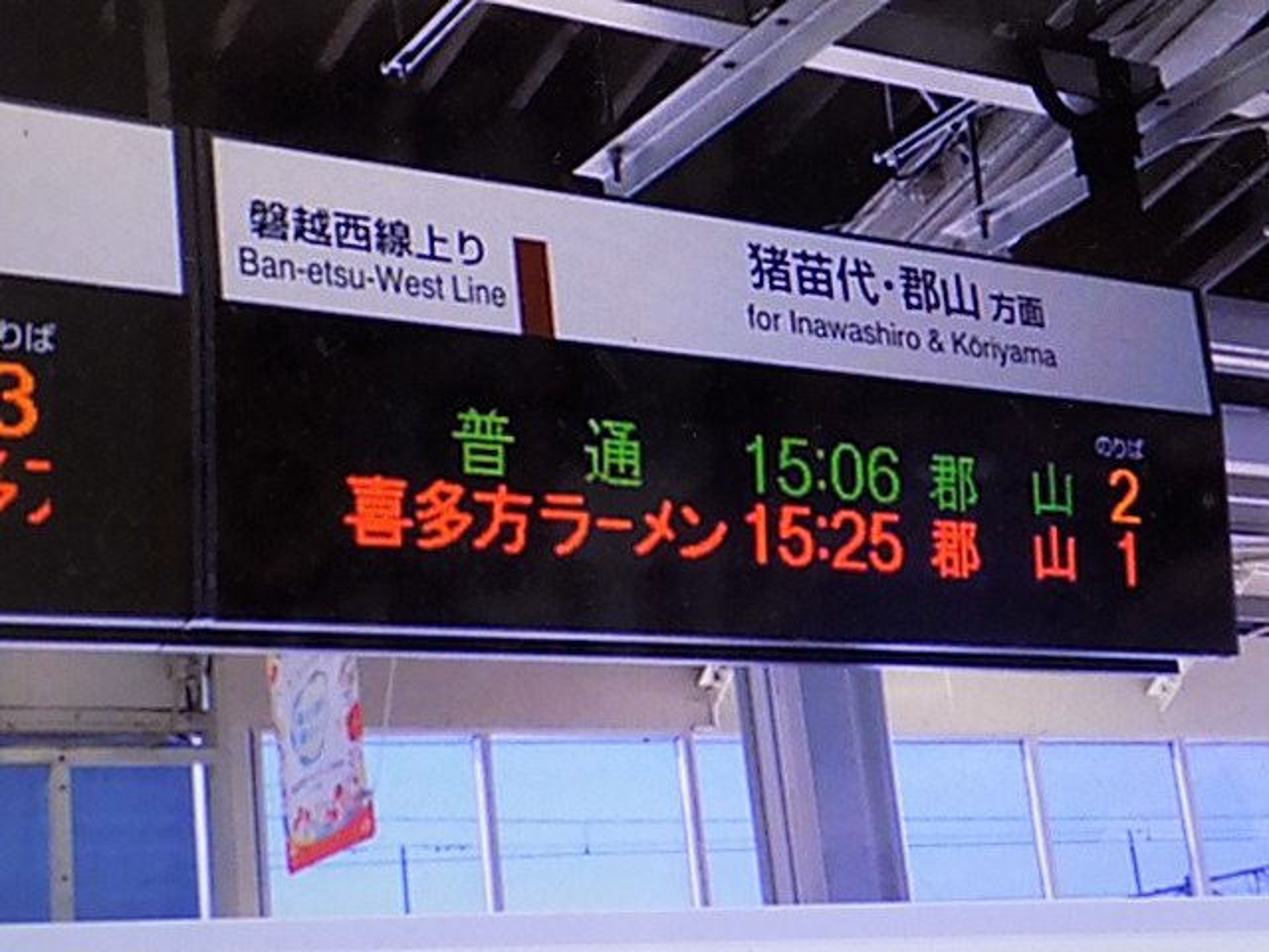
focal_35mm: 132
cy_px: 476
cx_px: 634
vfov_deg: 11.2
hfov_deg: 14.9
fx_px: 4839
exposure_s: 1/10
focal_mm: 23.4
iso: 400
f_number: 5
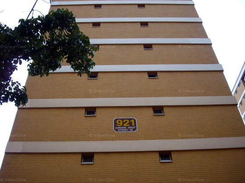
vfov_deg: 38.6
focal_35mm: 37
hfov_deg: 50.2
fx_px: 262
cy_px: 92
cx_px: 122
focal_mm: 6.2
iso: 160
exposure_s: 1/100
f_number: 2.8
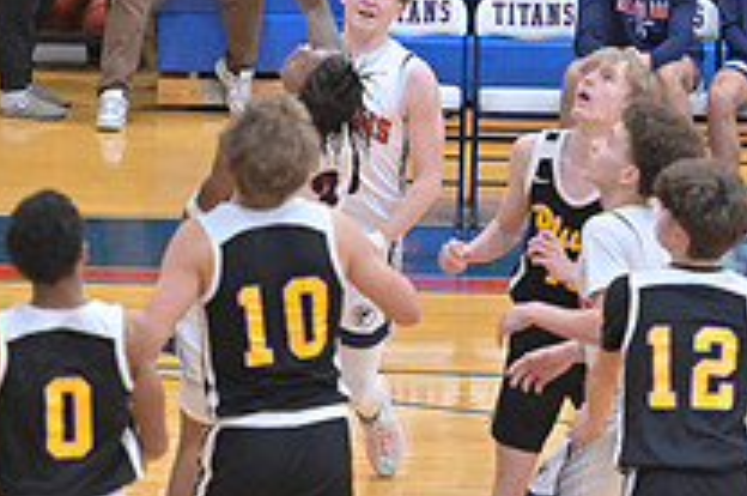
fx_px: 7811
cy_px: 133
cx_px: 86
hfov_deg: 5.5
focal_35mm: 377
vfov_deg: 3.6
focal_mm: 135
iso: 7200
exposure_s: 1/800
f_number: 4
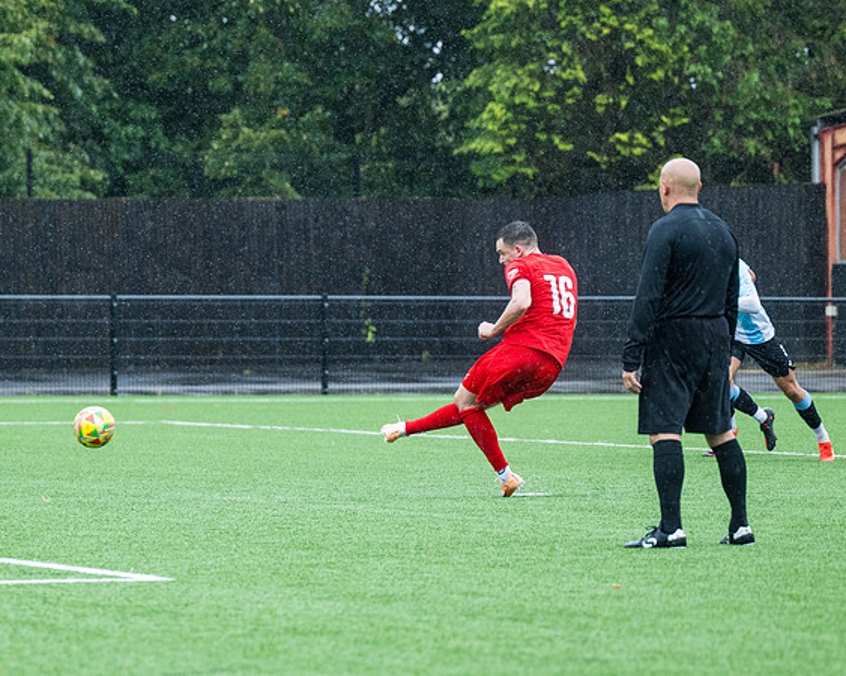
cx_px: 248
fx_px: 6400
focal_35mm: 256
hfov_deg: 7.6
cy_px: 455
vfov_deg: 6.0
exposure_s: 1/2000
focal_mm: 155
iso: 1000
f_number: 4
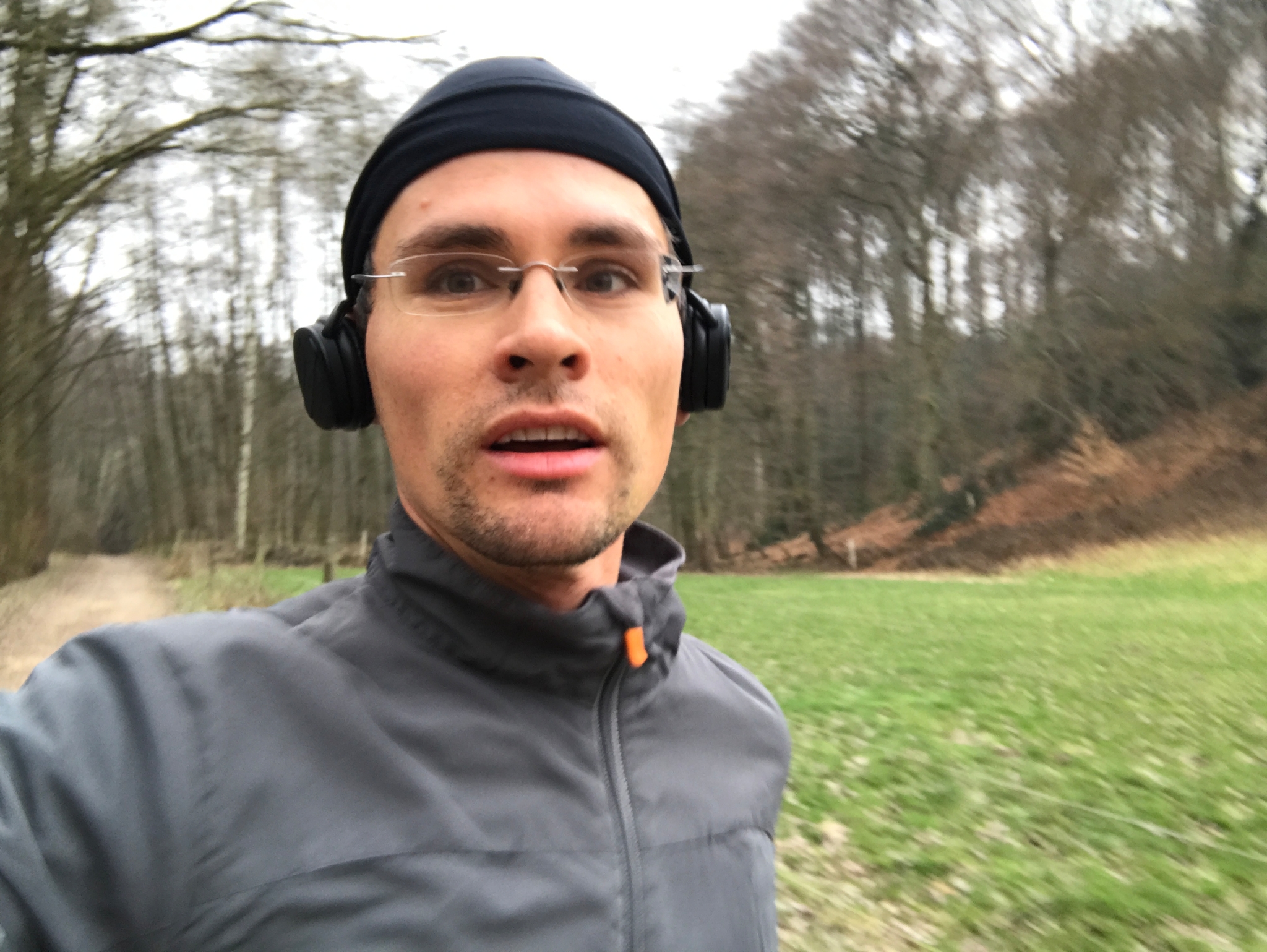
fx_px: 1172
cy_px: 476
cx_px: 634
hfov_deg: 56.8
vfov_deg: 44.2
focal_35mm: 32
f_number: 2.2
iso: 32
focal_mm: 2.87
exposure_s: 1/33
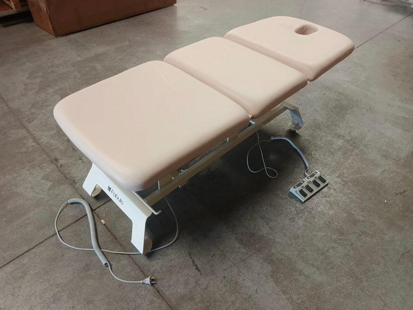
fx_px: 286
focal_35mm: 24
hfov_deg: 71.6
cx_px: 206
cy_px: 155
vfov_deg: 56.8
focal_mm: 5.25
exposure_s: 1/50
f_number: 1.75
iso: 1124
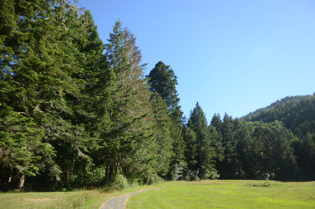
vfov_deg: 50.2
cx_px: 158
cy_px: 104
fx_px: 223
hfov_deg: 70.6
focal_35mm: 26
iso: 100
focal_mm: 17
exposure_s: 1/800
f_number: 3.2
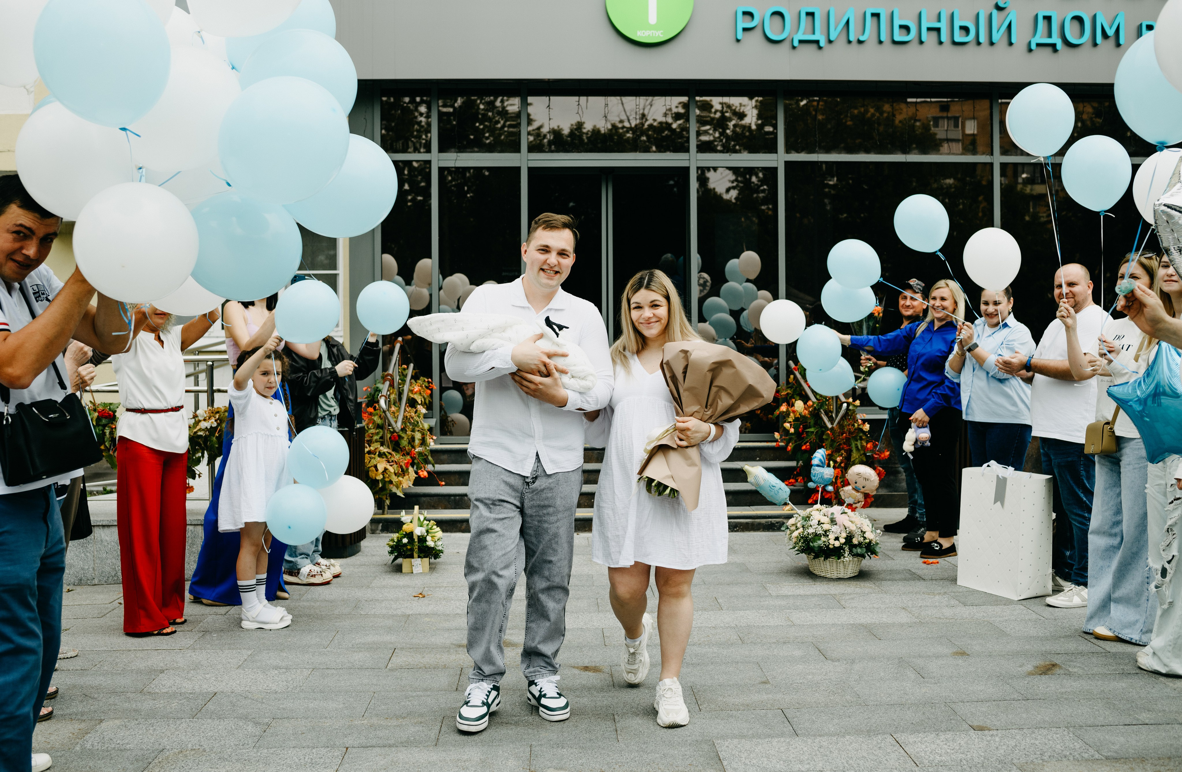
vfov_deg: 36.3
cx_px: 591
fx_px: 1179
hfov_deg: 53.3
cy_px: 378
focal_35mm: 36
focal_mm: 35
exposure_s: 1/800
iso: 200
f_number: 4
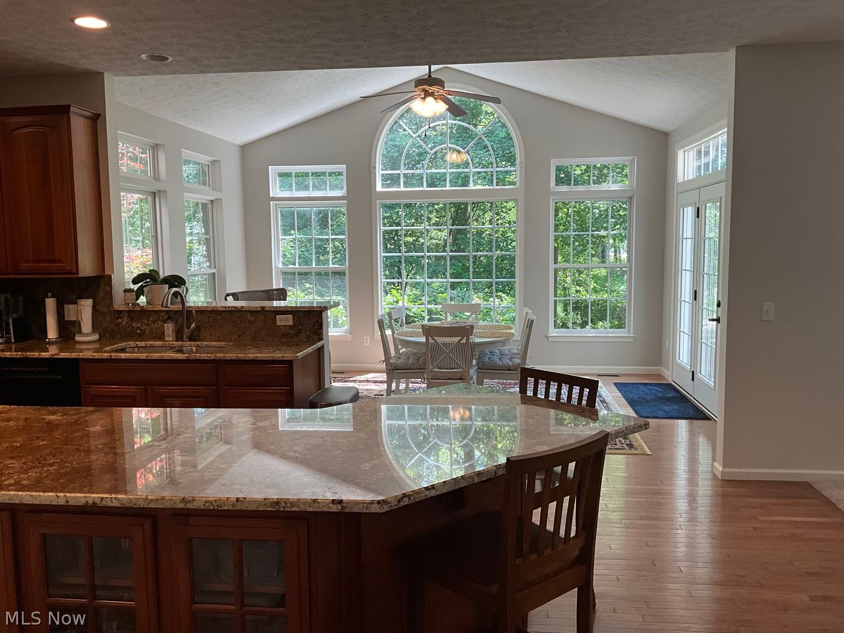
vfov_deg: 48.2
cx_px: 422
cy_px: 316
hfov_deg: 61.7
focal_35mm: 29
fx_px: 707
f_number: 1.8
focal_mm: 3
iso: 64
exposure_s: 1/120
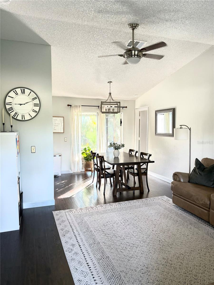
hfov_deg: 53.1
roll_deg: +0.2
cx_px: 107
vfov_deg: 67.3
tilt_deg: -4.5
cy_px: 142
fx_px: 214
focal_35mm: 26
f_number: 1.6
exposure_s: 1/60
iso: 125
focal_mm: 5.96
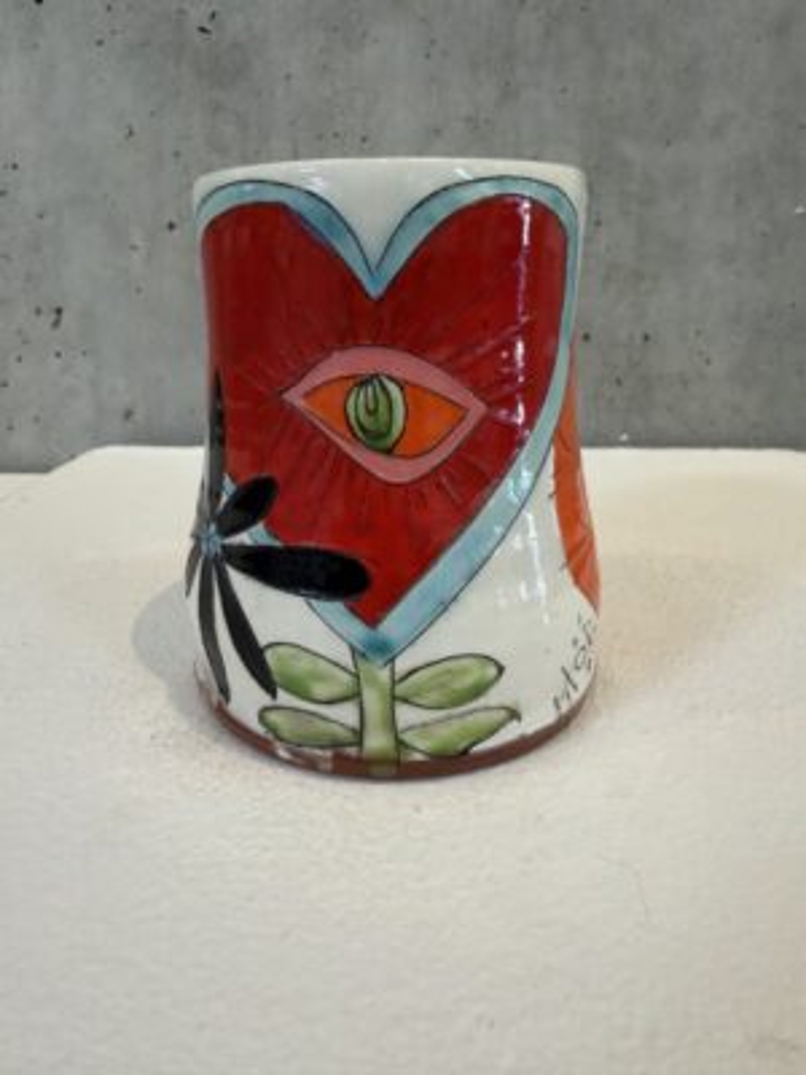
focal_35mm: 24
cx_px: 403
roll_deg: +0.6
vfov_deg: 71.6
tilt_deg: -10.7
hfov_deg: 56.8
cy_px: 538
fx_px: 745
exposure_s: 1/120
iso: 250
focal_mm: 2.22
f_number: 2.2
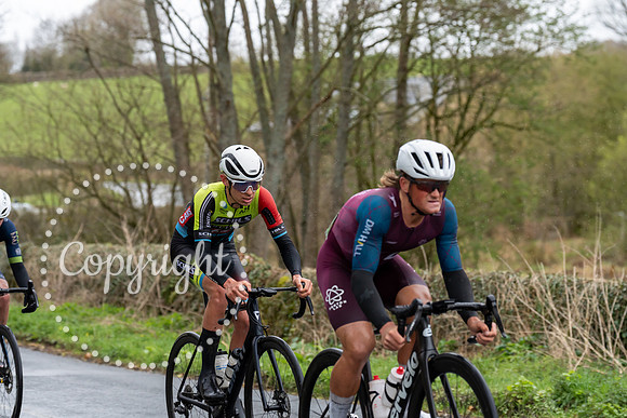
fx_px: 2003
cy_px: 209
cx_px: 314
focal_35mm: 115
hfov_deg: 17.8
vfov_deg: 11.9
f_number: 4
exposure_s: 1/1000
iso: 1600
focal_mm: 115
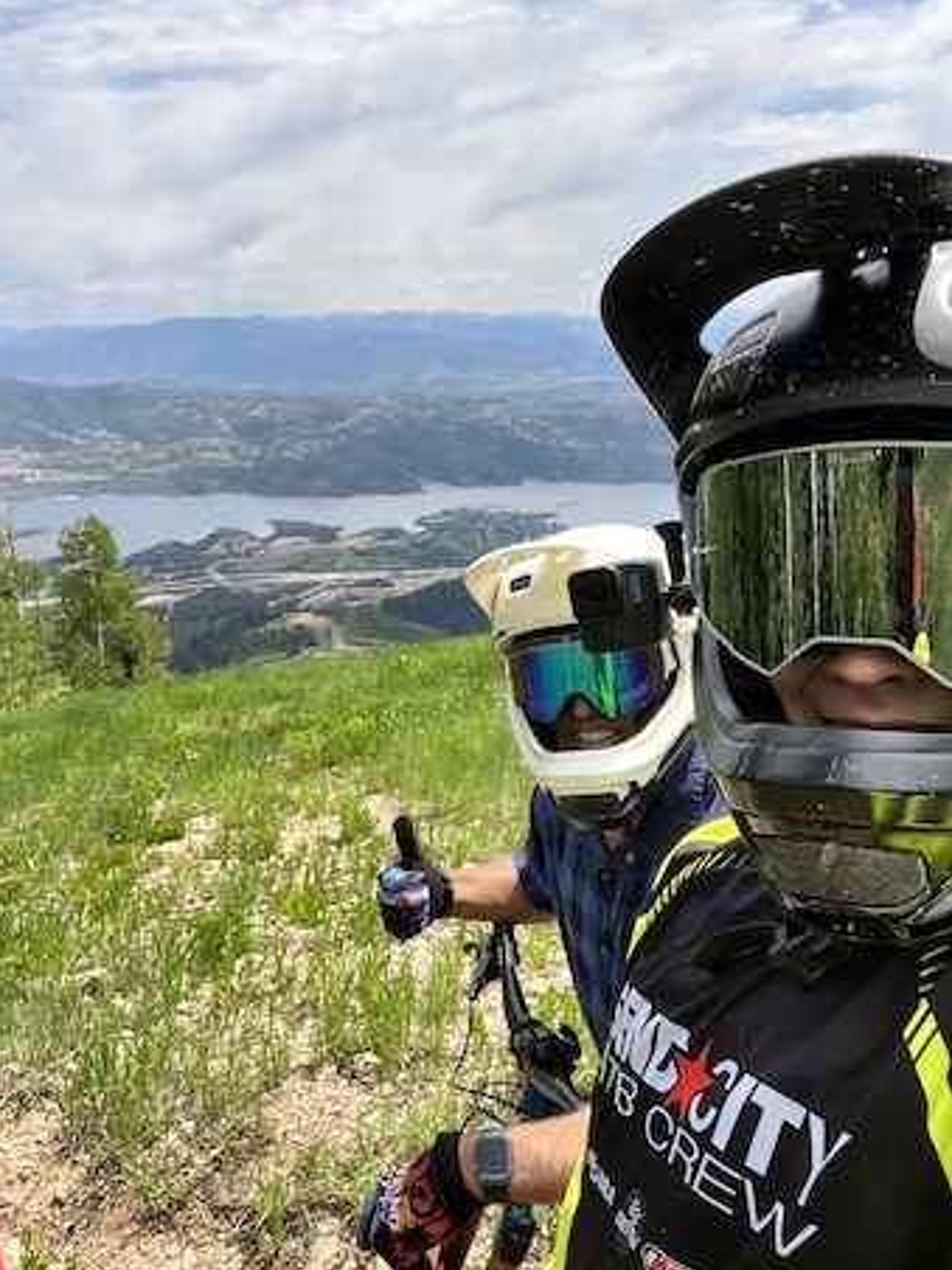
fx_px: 1137
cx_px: 463
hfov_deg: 45.4
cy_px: 625
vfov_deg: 58.3
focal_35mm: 31
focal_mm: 2.71
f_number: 2.2
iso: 32
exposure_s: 1/693
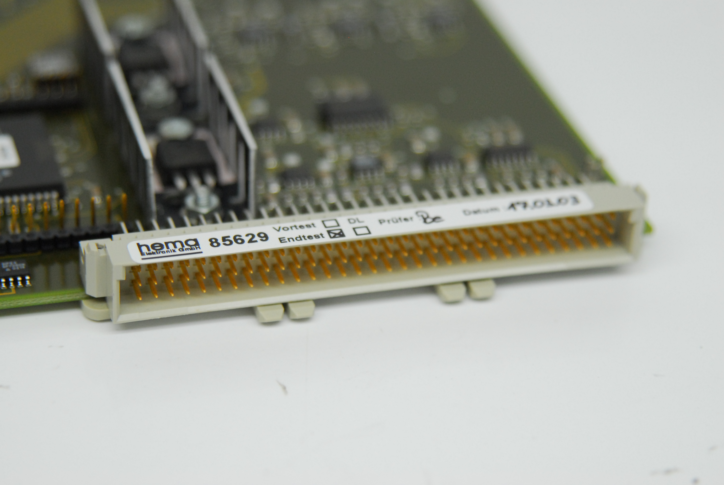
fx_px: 2265
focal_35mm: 112
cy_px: 242
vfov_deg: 12.2
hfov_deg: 18.2
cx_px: 362
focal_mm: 75
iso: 800
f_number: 4
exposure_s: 1/160
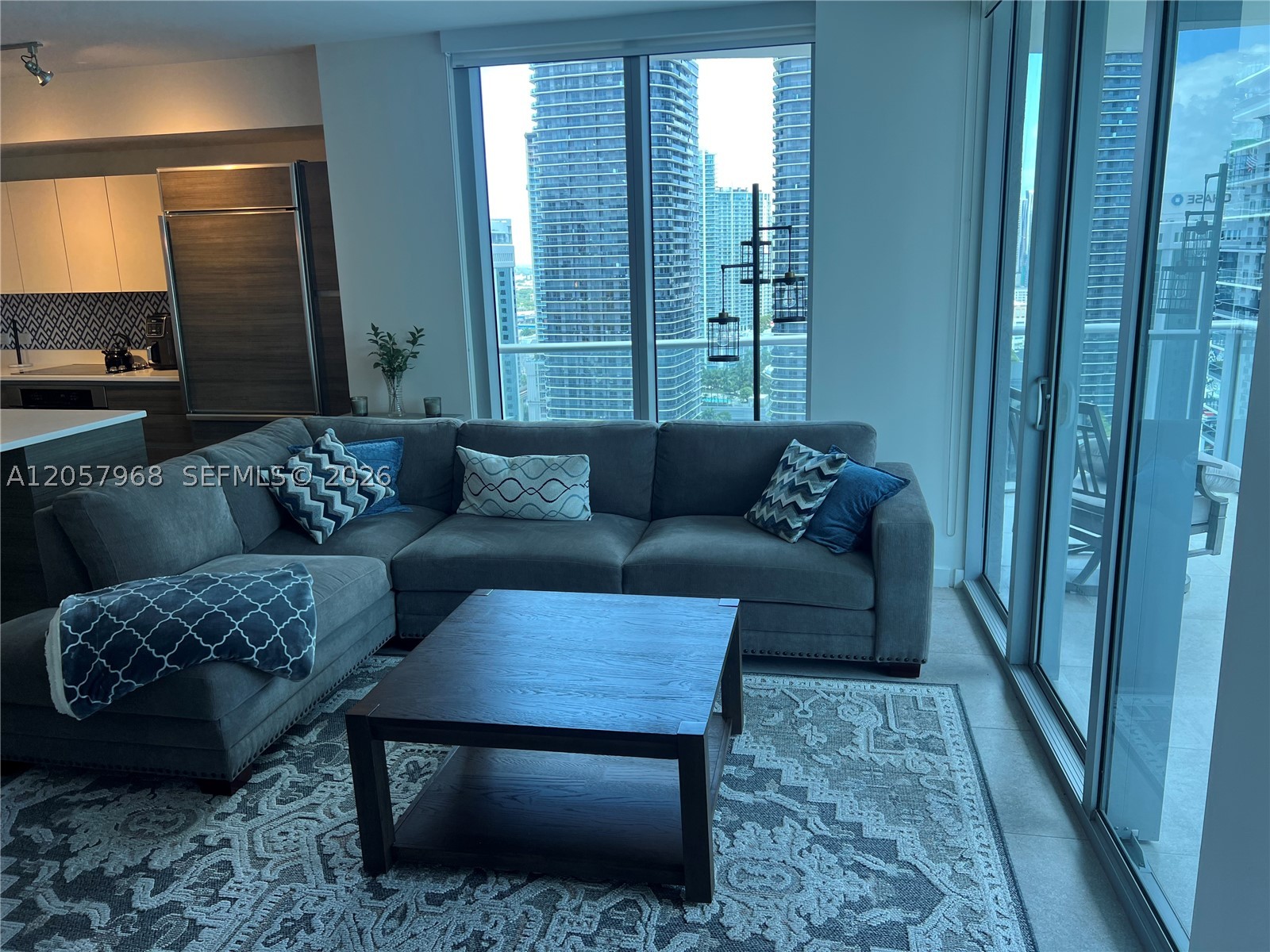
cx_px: 635
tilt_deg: -12.8
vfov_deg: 53.1
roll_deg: +1.7
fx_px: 954
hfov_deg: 67.3
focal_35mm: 26
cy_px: 476
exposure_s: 1/120
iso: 32
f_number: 1.5
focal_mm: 5.7
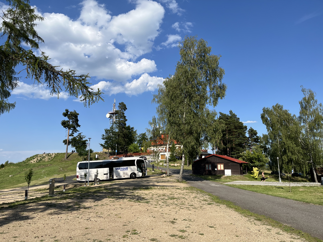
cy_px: 121
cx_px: 162
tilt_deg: +9.7
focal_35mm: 26
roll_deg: +0.6
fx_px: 243
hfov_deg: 67.3
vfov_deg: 53.1
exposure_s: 1/3876
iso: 50
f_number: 1.6
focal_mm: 5.1
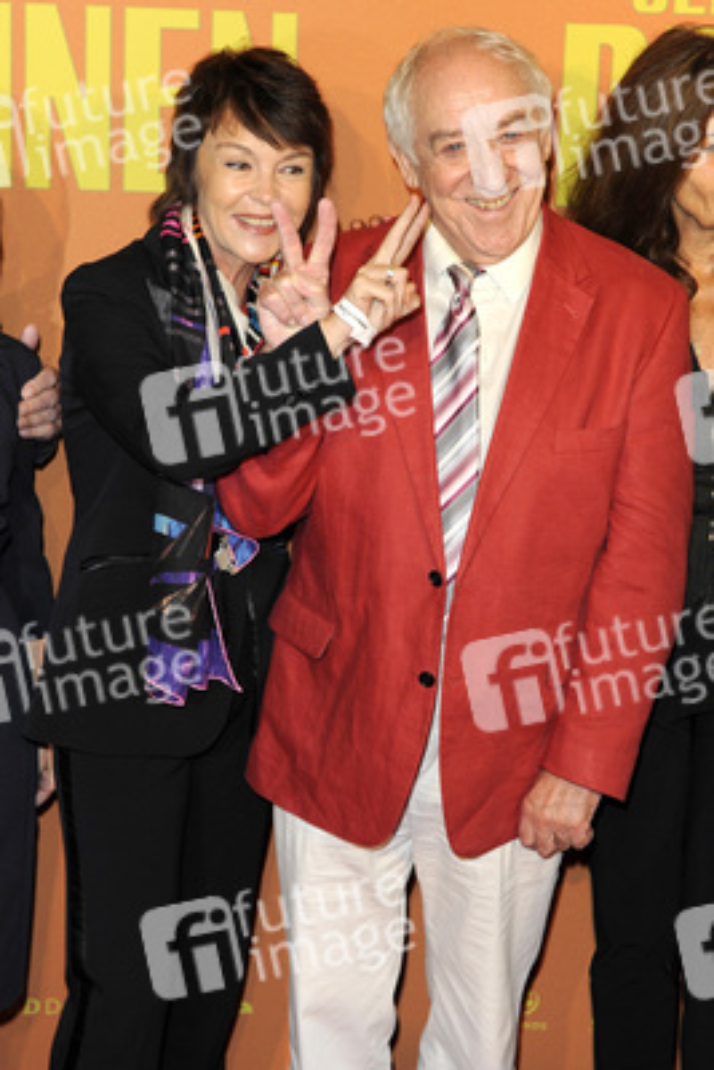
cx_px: 357
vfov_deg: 32.4
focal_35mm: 62
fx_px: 1843
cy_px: 535
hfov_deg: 21.9
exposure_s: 1/320
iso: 800
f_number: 5.6
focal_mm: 62
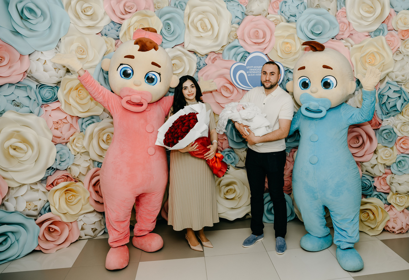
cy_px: 135
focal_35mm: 32
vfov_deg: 42.4
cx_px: 244
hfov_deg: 58.6
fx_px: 361
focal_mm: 26
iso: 100
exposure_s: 1/160
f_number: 4.5
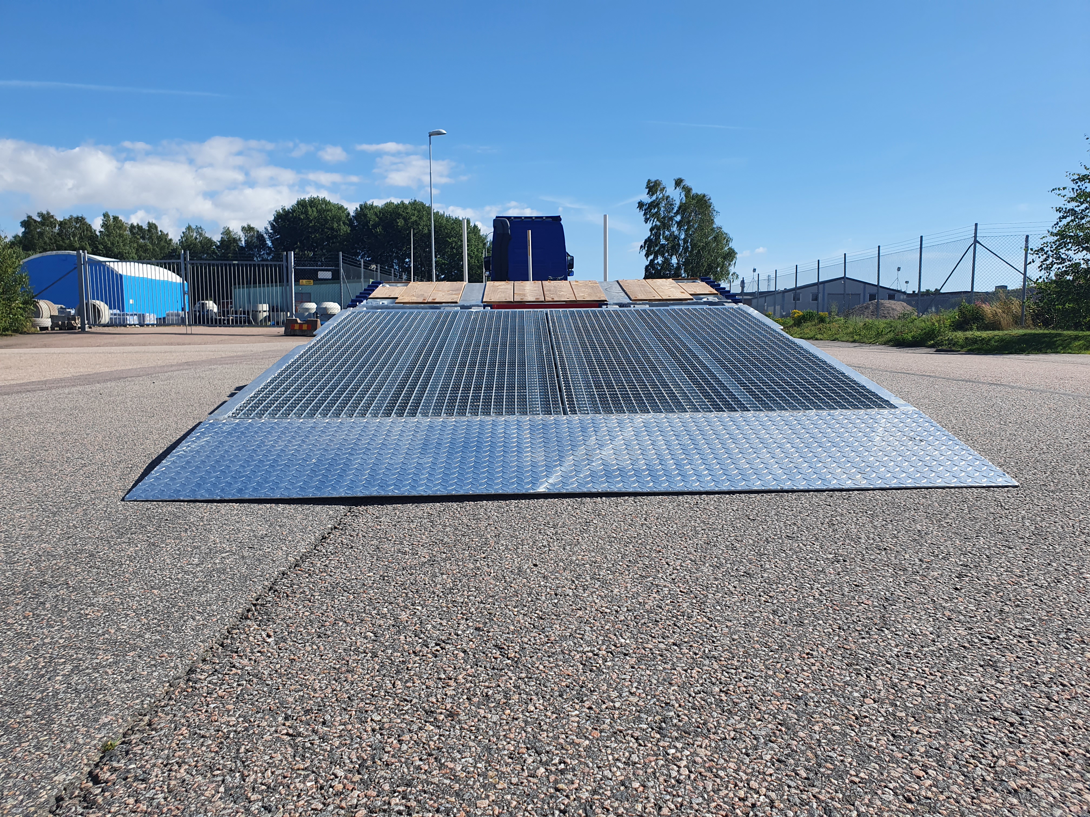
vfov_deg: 53.1
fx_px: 819
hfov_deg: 67.3
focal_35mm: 26
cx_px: 545
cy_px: 408
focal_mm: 4.32
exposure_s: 1/1772
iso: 50
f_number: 2.4
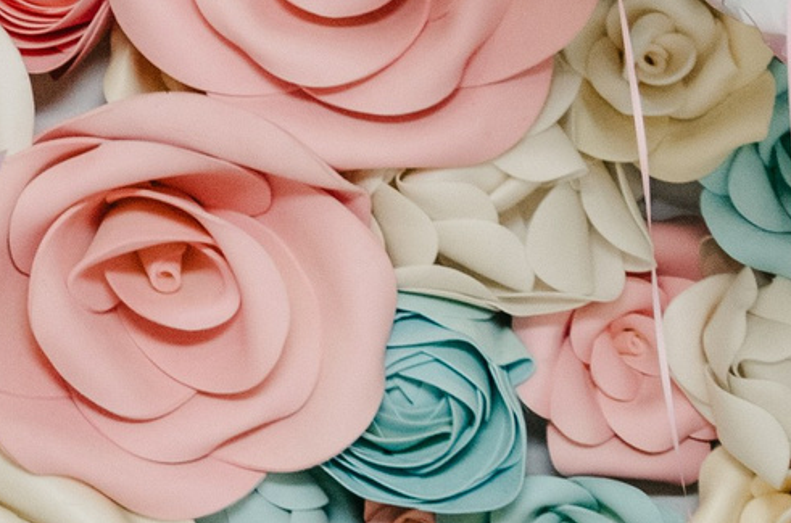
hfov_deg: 10.3
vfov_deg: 8.0
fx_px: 3705
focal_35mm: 169
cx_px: -1196
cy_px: -220
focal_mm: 32
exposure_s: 1/160
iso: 320
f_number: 4.5
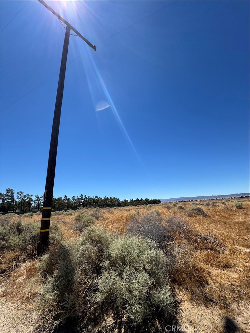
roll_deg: +2.4
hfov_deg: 85.7
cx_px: 125
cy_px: 166
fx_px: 135
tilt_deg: +14.7
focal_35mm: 14
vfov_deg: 102.1
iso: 50
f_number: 2.2
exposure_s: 1/2874
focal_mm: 2.22
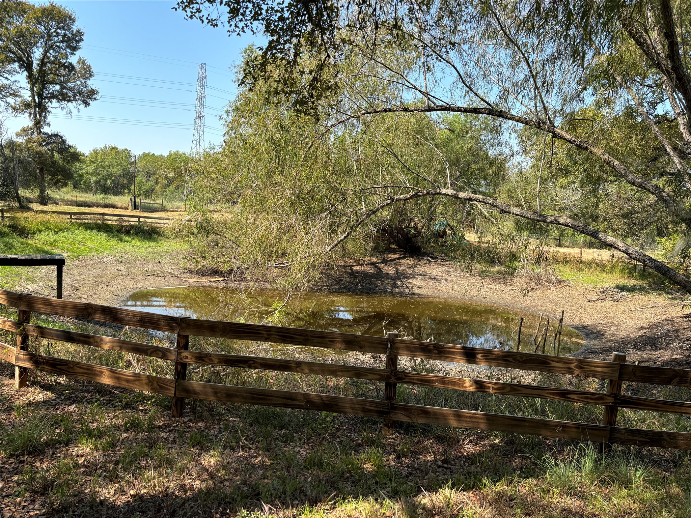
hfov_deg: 67.3
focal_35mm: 26
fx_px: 519
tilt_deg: -6.6
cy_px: 259
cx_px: 346
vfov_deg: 53.1
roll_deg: -5.5
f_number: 1.6
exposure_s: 1/1139
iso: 50
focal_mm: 5.96
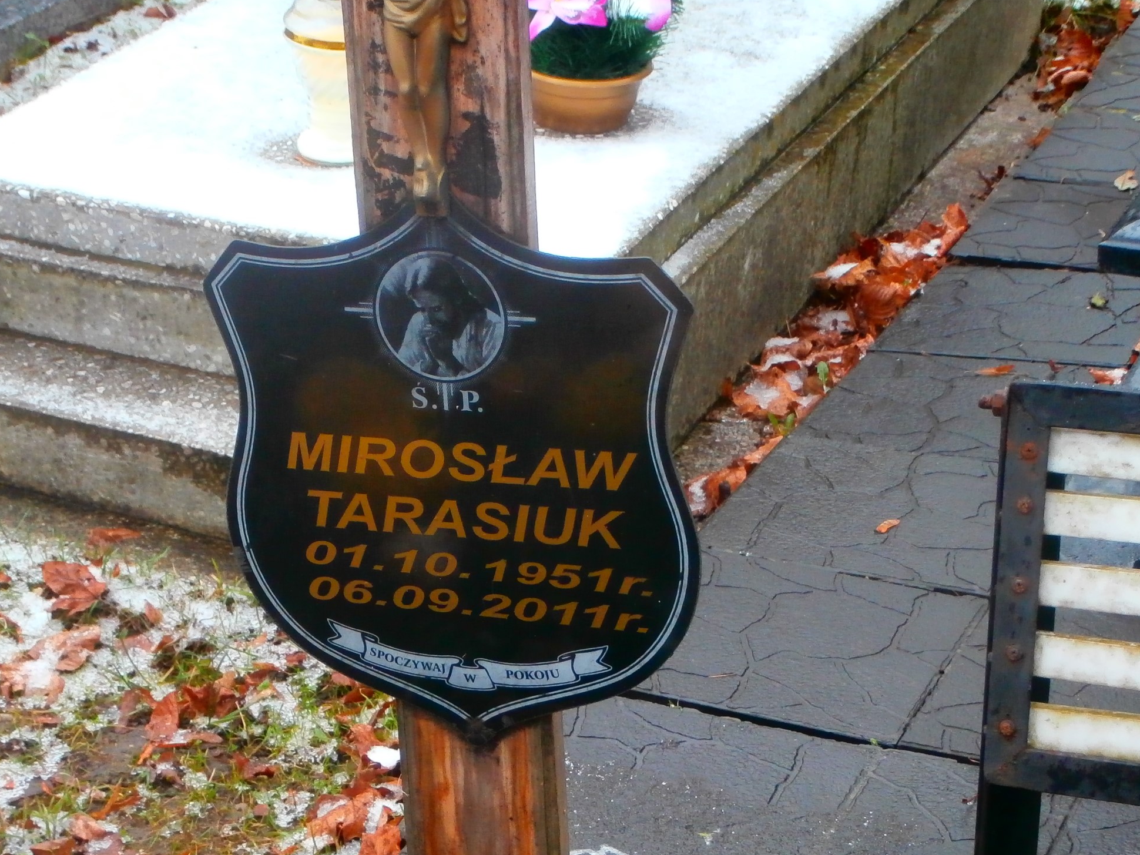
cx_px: 454
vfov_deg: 16.7
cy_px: 579
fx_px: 2898
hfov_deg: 22.2
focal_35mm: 88
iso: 200
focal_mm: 10.11
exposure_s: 1/50
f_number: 4.5
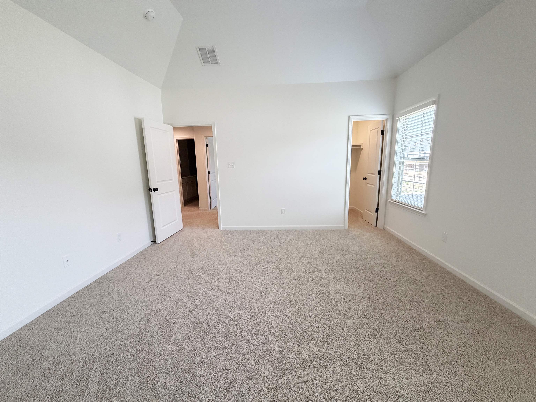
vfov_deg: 85.7
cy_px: 201
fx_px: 217
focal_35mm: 14
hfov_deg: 102.1
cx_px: 268
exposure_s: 1/120
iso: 200
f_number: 2.2
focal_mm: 2.22
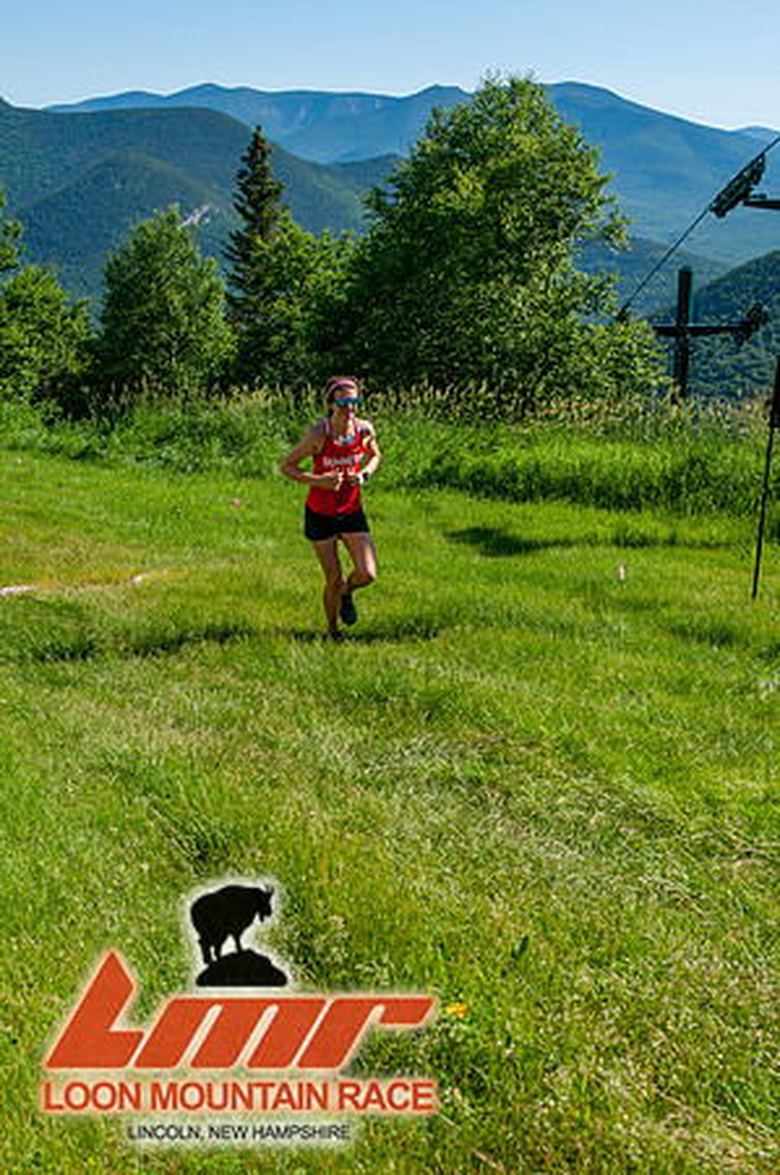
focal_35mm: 51
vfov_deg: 38.9
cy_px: 588
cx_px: 390
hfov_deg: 26.4
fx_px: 1661
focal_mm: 34
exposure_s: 1/400
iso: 200
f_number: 8
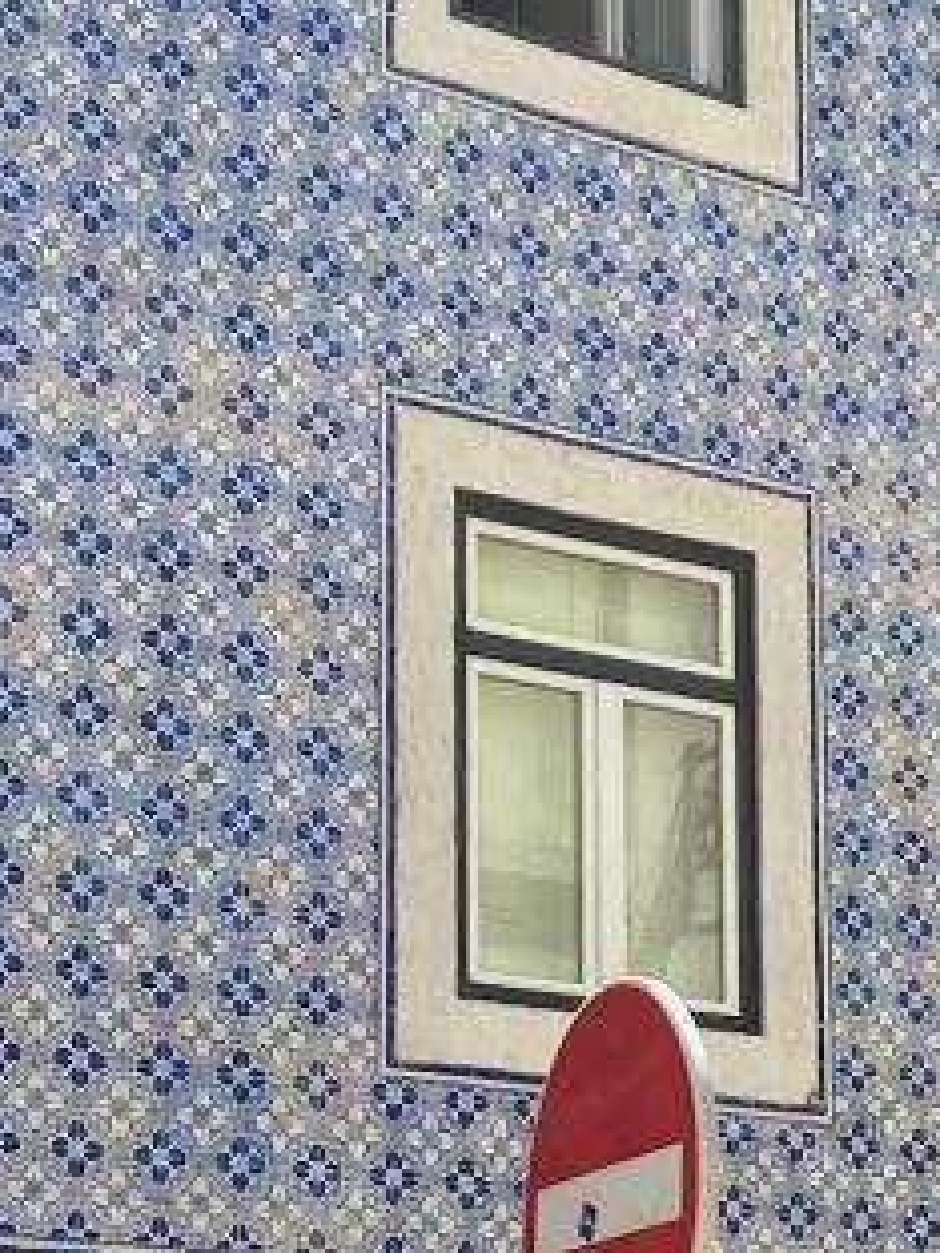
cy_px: 1133
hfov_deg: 14.9
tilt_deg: +11.5
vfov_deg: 19.5
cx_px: 693
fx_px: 3584
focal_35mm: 99
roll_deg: -2.0
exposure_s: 1/1429
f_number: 1.8
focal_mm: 4.25
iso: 32
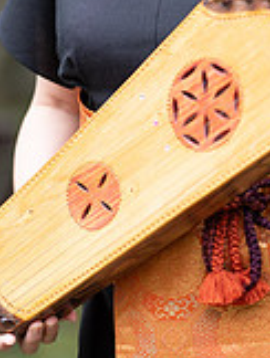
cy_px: -22
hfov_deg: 5.3
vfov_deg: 7.0
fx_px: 2904
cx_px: 224
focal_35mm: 280
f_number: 2.2
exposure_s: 1/250
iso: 250
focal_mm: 105
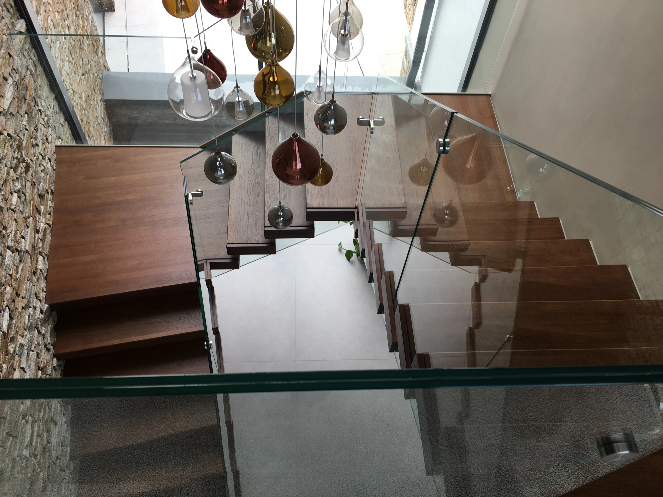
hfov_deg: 61.7
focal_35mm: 29
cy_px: 248
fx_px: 555
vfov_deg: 48.2
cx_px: 332
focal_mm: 4.15
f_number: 2.2
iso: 25
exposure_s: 1/103
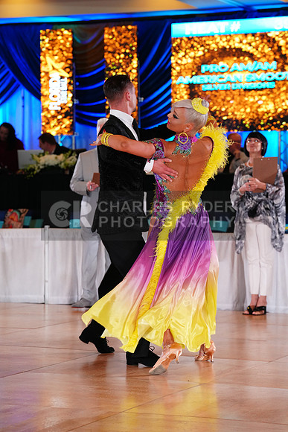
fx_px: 1343
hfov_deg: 12.2
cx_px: 144
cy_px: 216
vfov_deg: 18.3
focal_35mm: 112
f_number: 5
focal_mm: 112
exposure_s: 1/160
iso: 1600
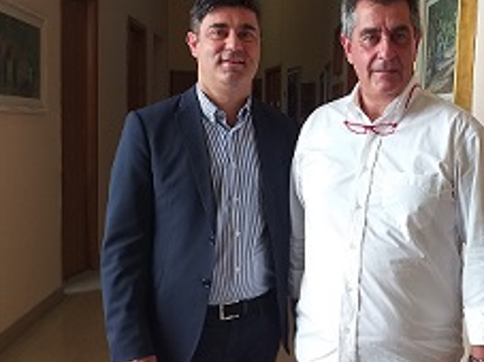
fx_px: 601
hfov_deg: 43.0
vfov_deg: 33.6
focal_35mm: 43
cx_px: 339
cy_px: 167
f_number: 1.9
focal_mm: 3.6
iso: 40
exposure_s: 1/50
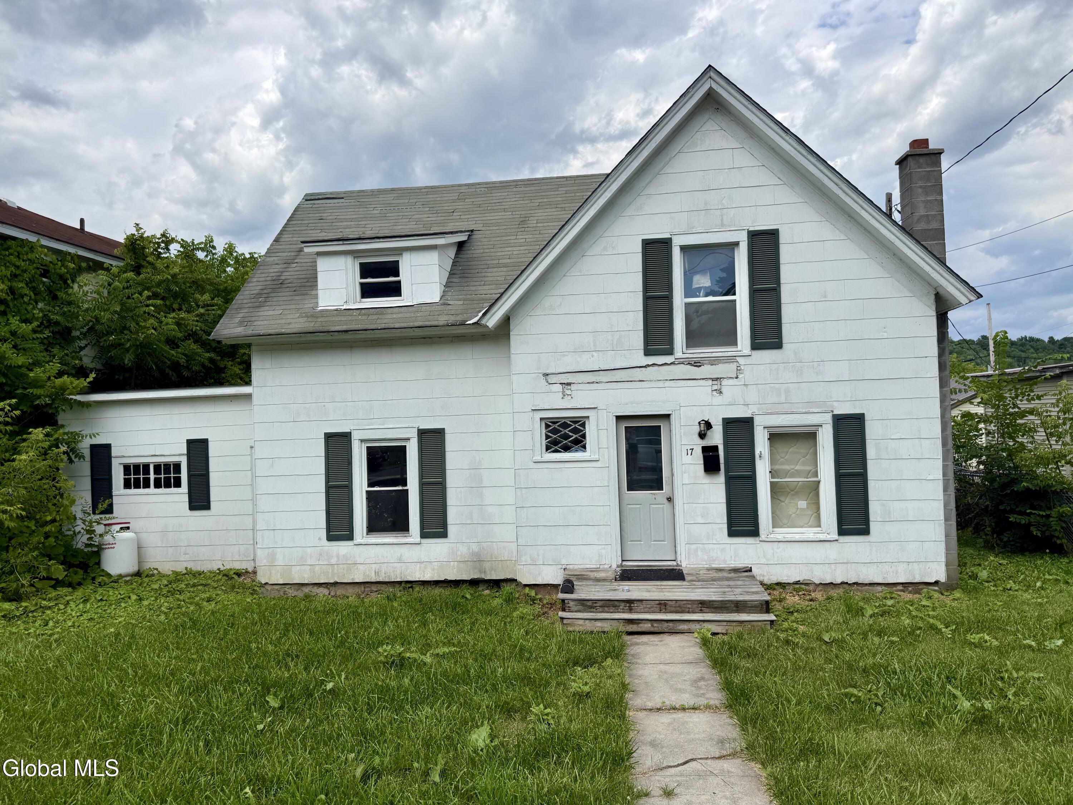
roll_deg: +1.7
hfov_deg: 71.6
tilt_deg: +1.1
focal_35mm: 24
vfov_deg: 56.8
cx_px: 536
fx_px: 744
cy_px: 402
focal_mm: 6.76
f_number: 1.78
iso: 80
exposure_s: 1/6711
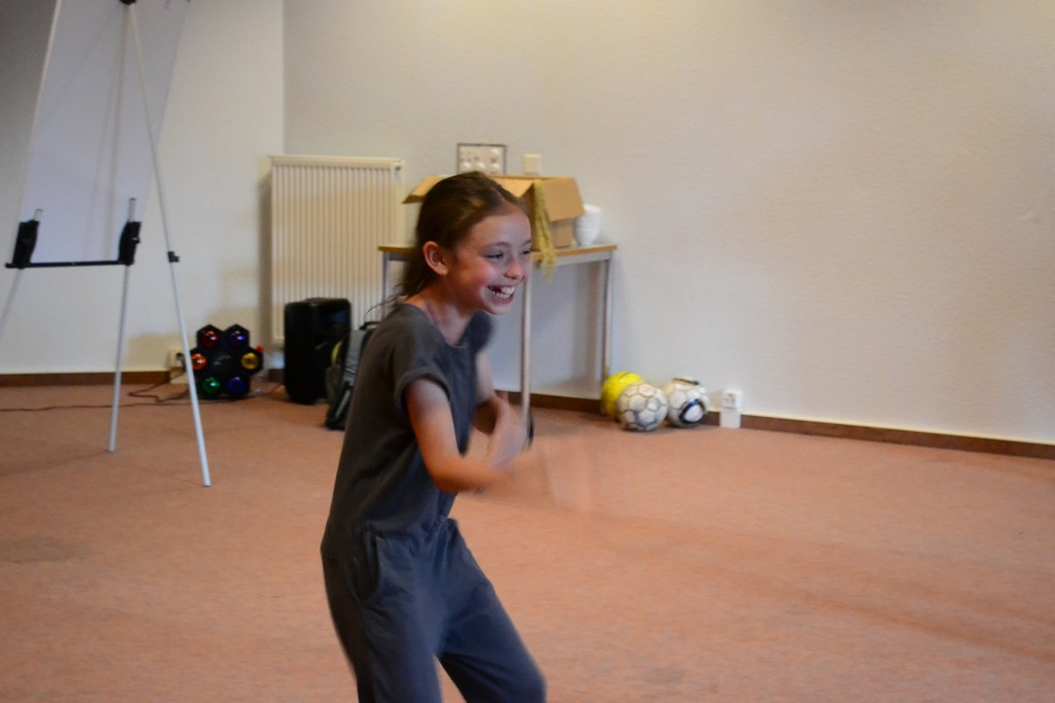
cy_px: 352
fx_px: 2110
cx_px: 528
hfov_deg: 28.1
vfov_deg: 18.9
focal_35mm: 72
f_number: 5.6
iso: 3200
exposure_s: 1/20
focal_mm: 48
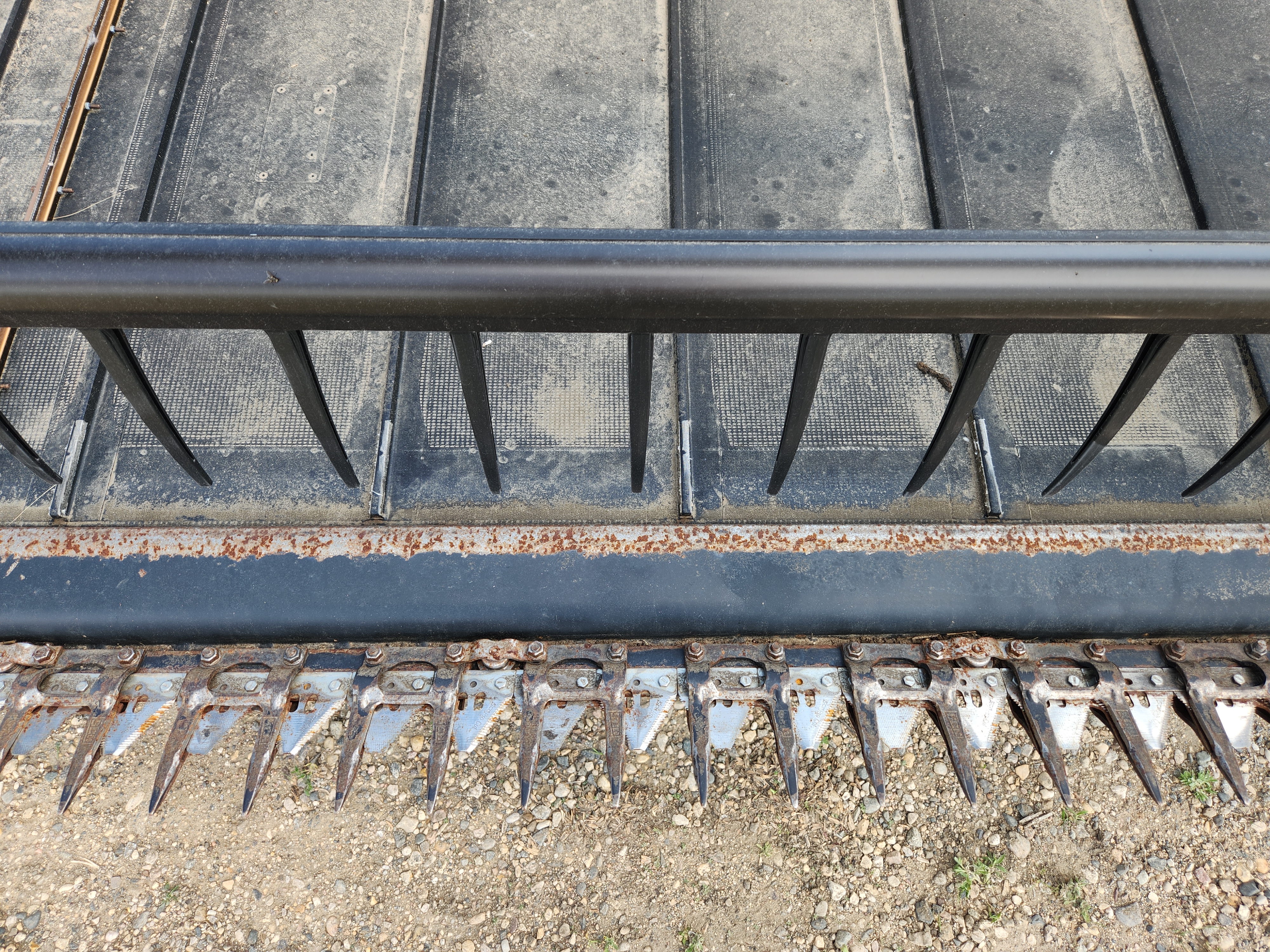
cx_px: 635
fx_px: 844
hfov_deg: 73.9
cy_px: 476
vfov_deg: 58.9
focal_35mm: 23
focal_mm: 5.4
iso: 20
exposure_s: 1/192
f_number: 1.8
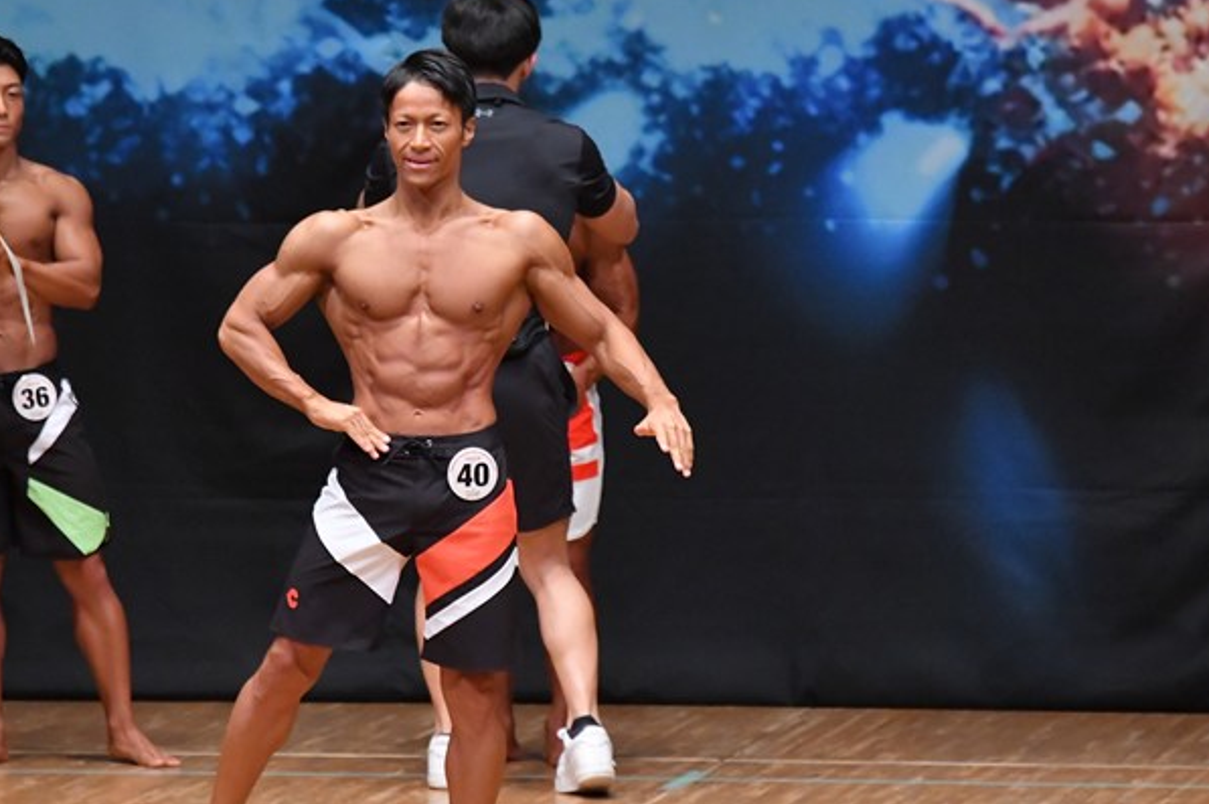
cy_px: 468
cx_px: 534
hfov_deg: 5.6
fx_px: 12415
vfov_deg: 3.7
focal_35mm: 370
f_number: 5.6
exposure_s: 1/400
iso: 6400
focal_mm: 190
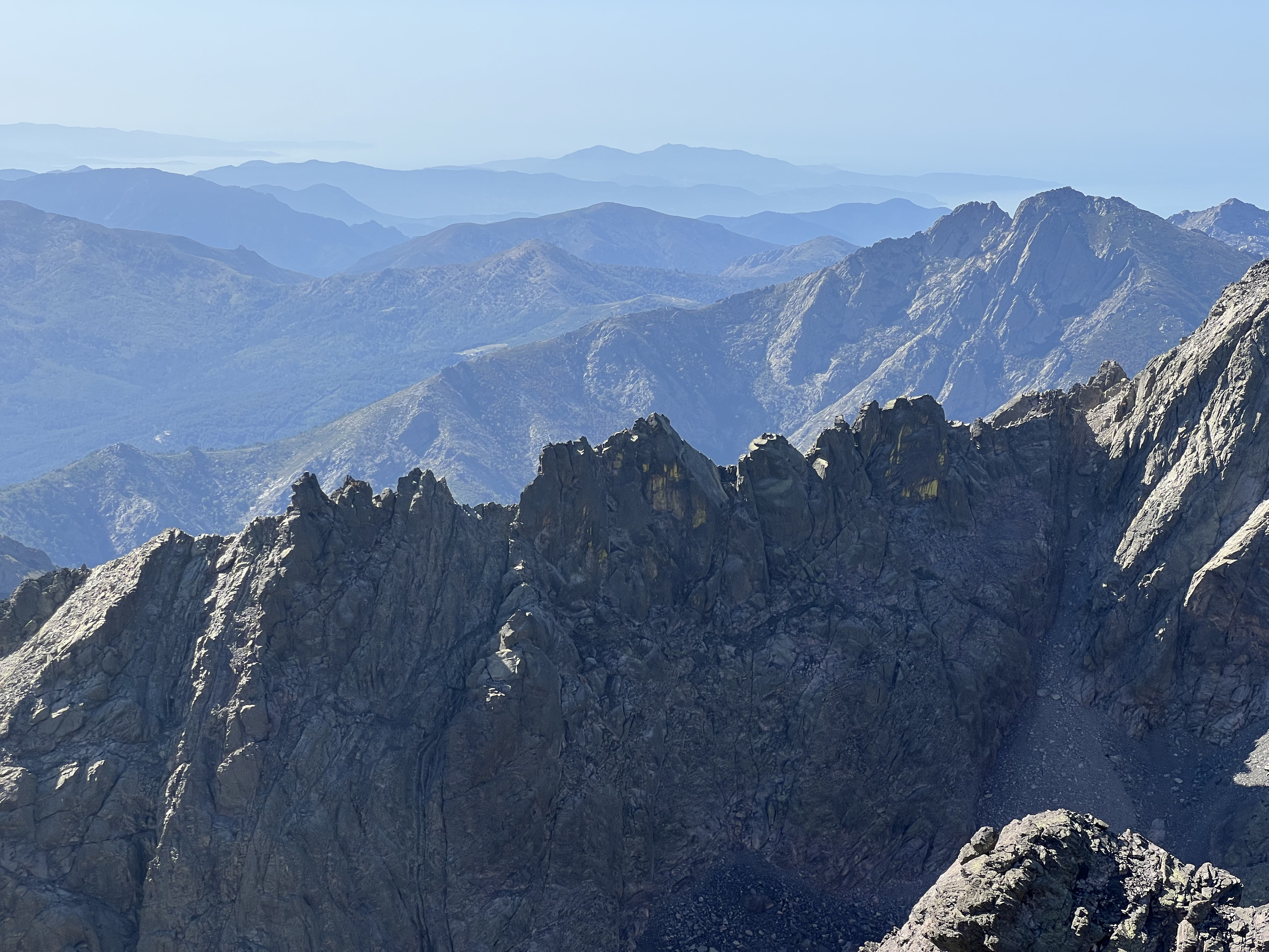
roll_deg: -0.3
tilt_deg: -10.1
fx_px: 2823
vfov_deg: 19.1
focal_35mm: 77
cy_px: 476
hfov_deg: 25.3
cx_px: 634
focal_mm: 9
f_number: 2.8
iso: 32
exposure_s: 1/742
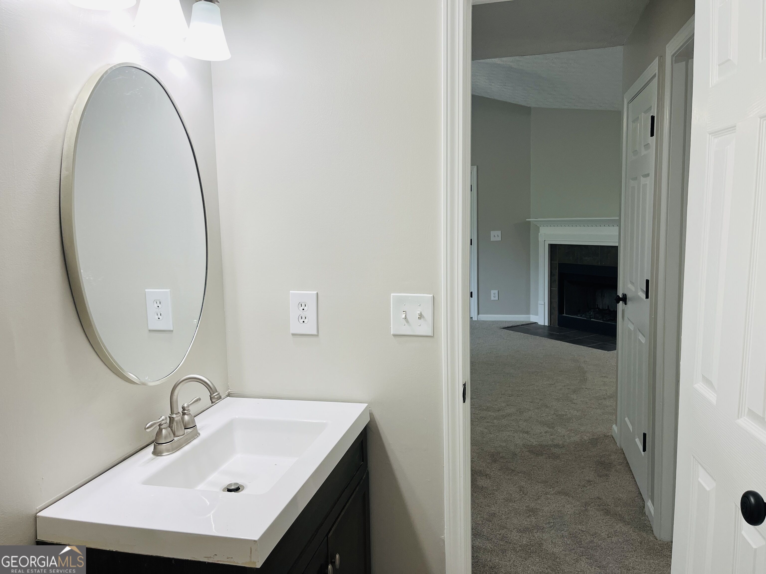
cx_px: 383
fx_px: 575
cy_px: 287
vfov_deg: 53.1
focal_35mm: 26
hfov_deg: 67.3
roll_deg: +2.3
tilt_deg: -7.7
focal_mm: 5.1
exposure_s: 1/120
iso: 64
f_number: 1.6
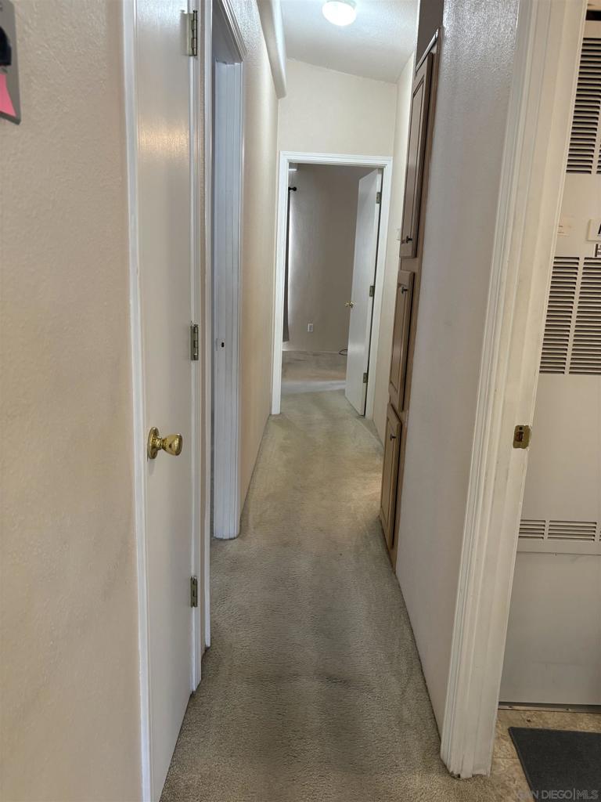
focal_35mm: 26
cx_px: 300
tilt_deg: -10.3
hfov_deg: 53.1
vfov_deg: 67.3
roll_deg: -2.3
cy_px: 401
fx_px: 602
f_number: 1.6
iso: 125
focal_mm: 5.96
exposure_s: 1/60
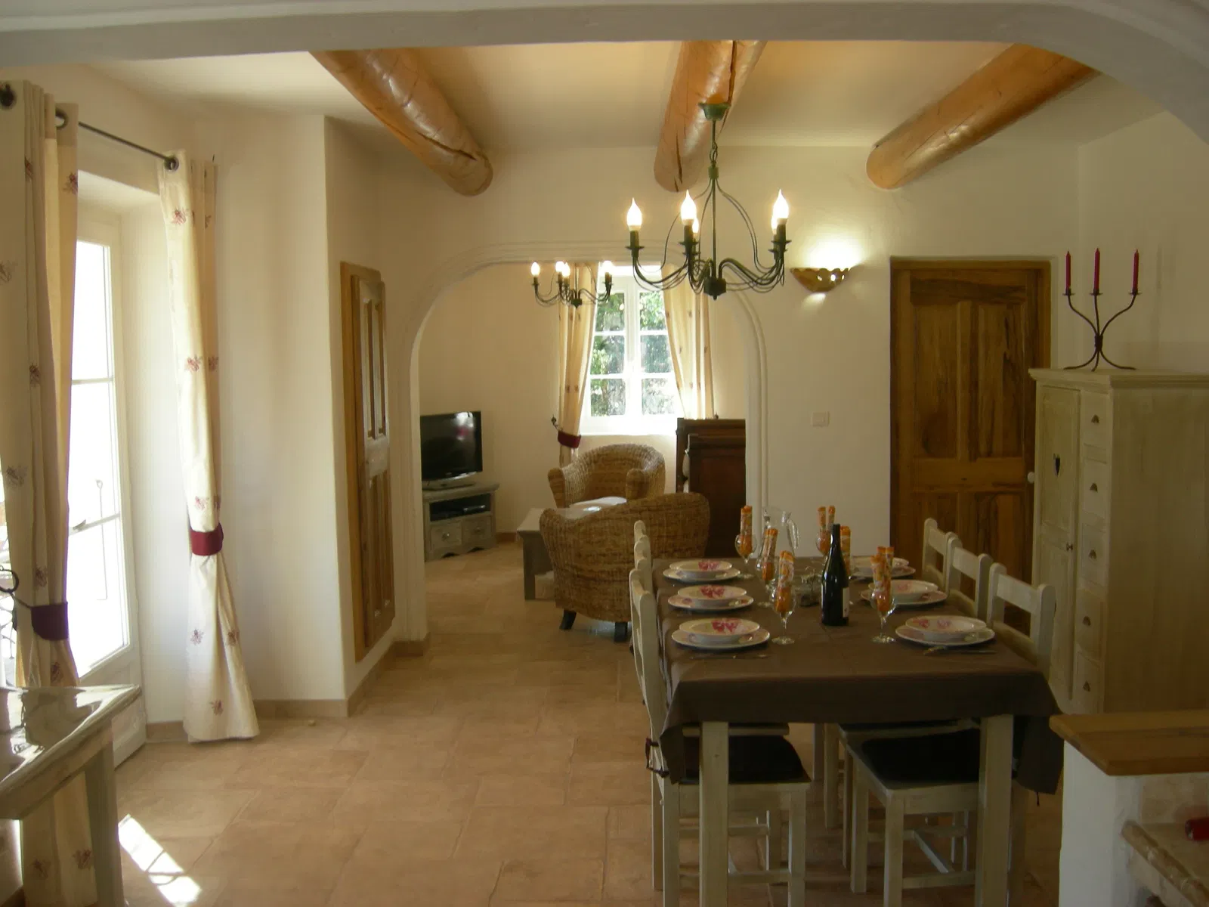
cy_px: 454
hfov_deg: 51.4
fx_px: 1257
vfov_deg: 39.7
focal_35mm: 36
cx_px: 604
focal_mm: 7.5
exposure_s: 1/50.7
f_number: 3
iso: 64
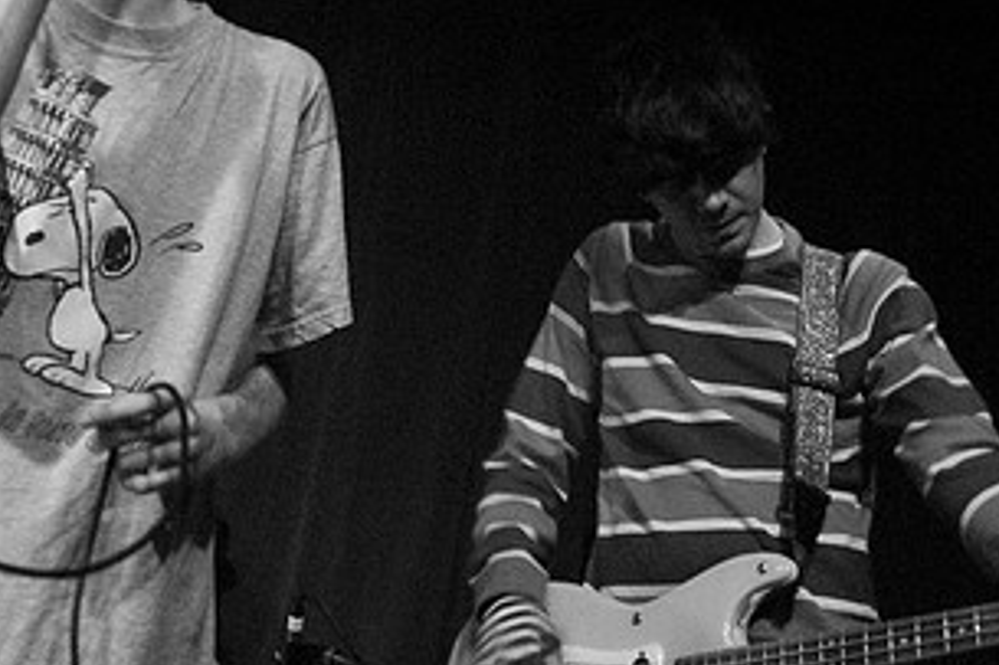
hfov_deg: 35.0
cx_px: 547
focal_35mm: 57
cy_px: 252
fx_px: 1581
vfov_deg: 23.7
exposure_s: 1/15
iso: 1600
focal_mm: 20
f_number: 2.8
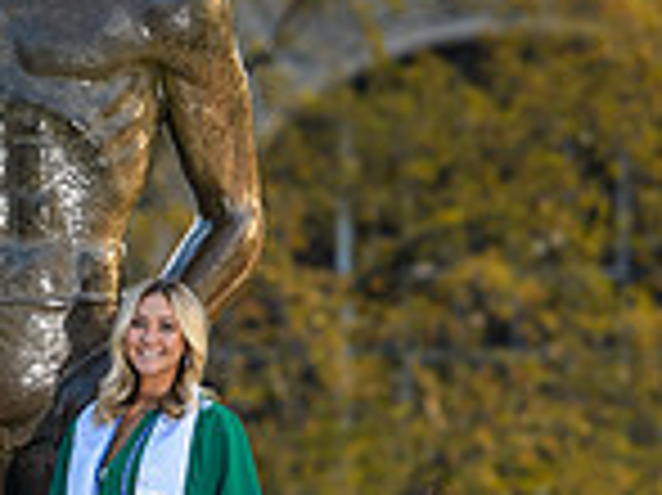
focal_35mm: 1868
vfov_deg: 0.8
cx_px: 171
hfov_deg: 1.1
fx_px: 35695
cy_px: 509
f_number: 5
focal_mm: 300
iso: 125
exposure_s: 1/200
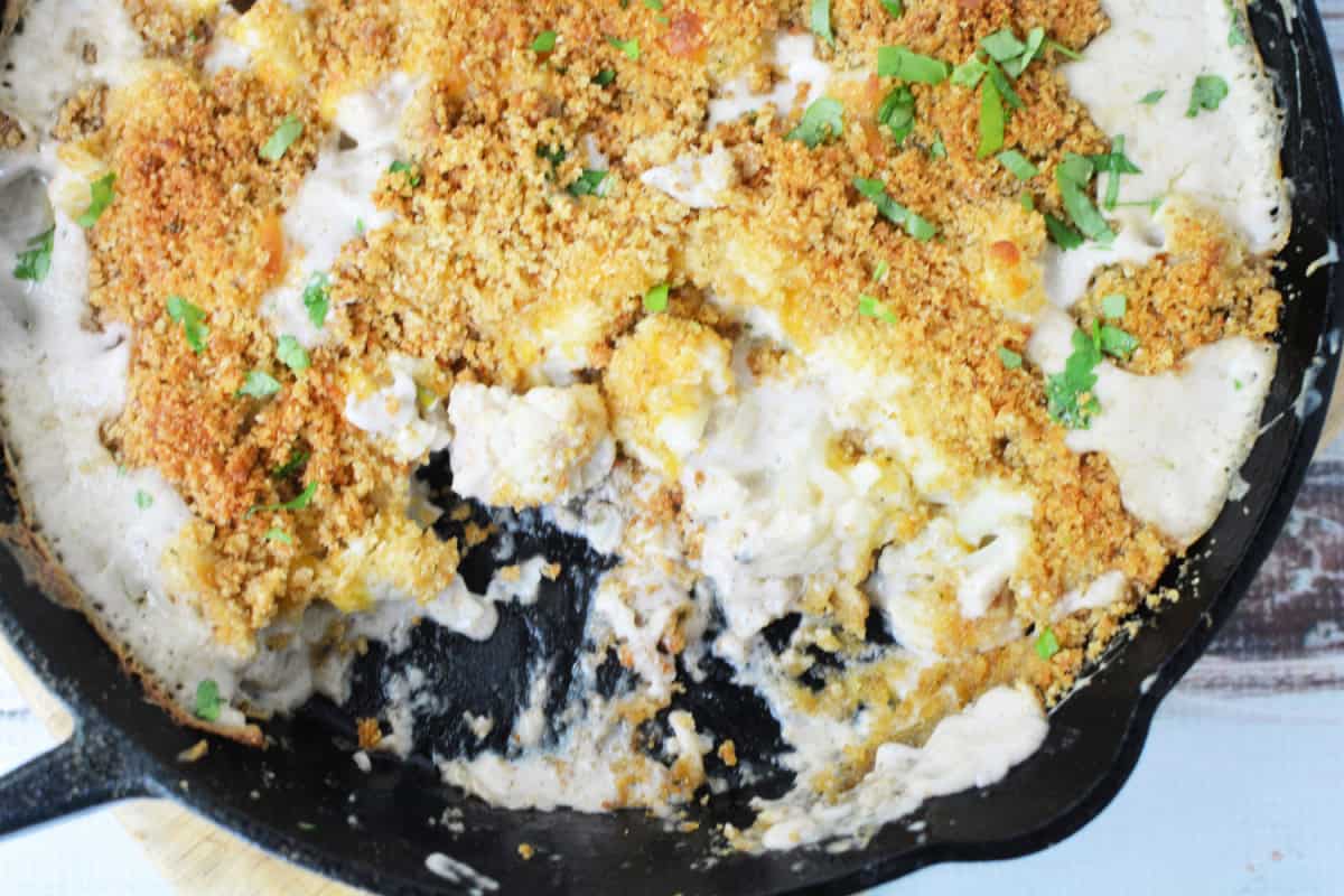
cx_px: 672
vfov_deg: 25.8
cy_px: 448
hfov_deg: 37.9
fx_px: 1960
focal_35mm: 52
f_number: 4
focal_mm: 35
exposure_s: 1/60
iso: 560
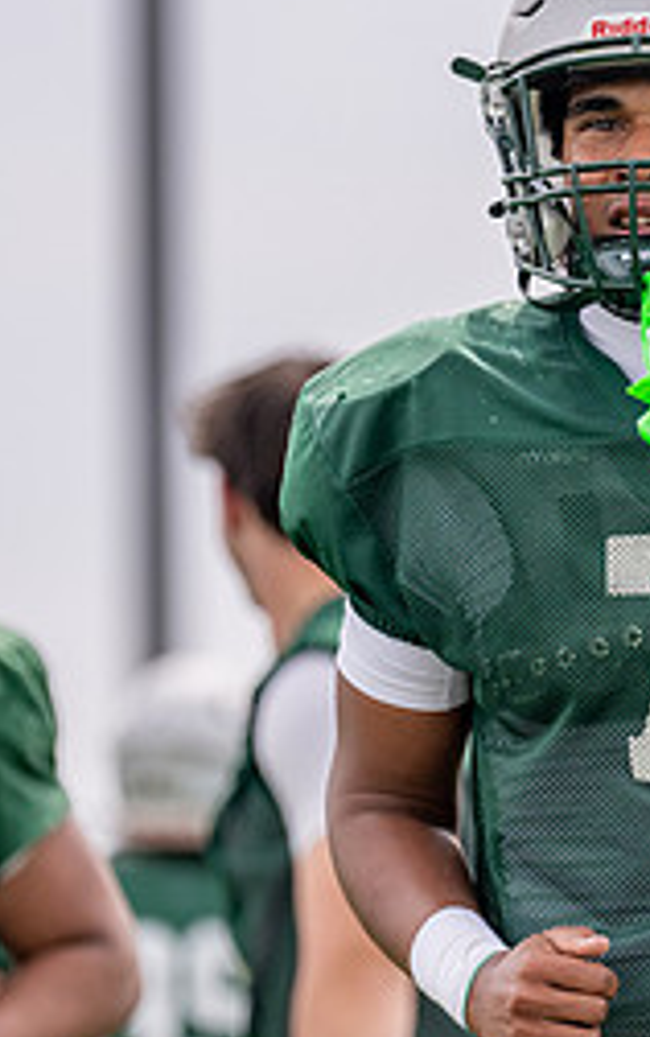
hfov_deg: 2.8
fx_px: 13348
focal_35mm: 472
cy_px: 536
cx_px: 733
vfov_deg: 4.4
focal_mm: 173
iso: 250
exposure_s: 1/3200
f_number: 2.8
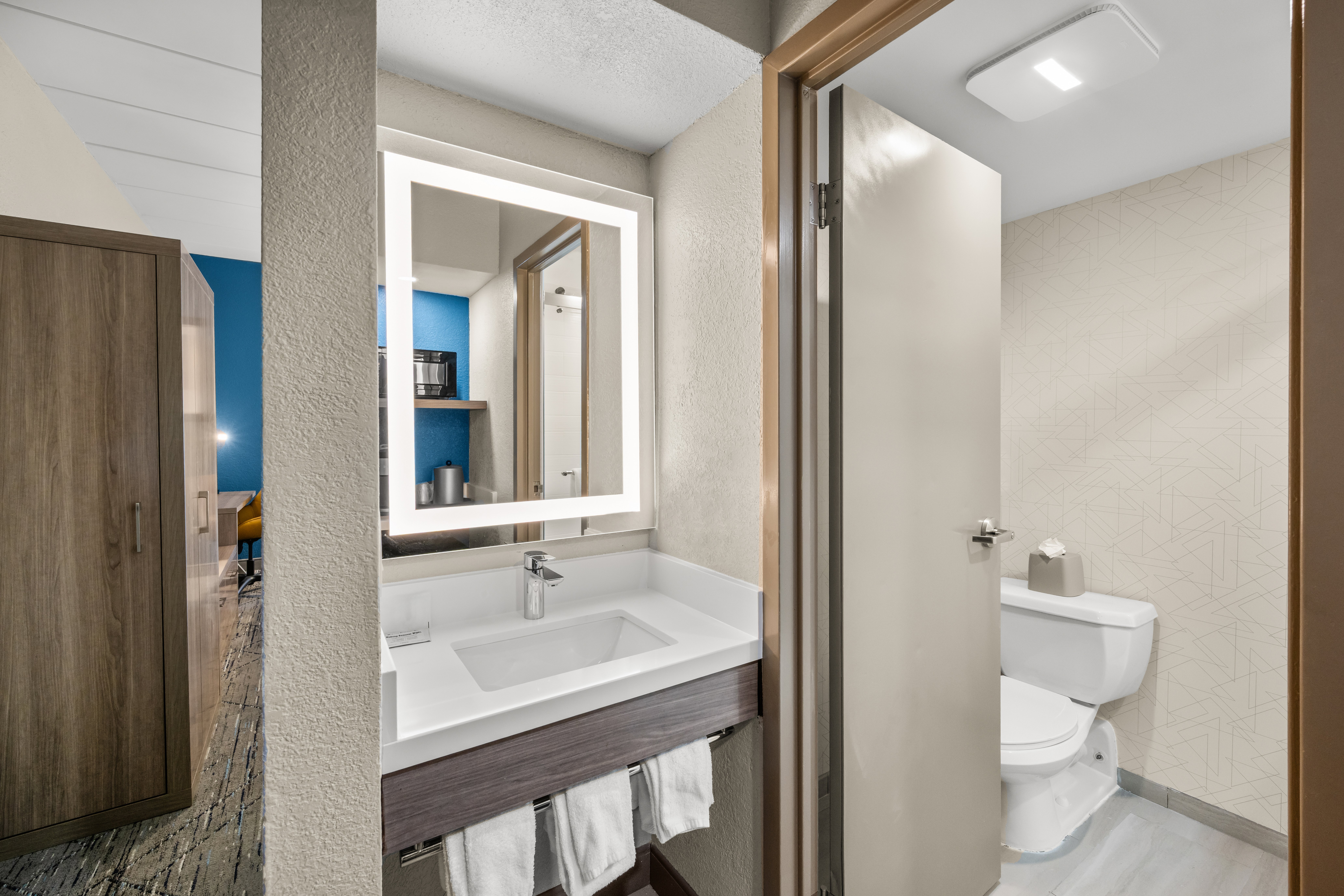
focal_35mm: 14
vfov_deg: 81.2
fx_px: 523
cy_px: 448
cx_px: 672
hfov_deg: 104.3
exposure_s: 1/10
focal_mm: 14
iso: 200
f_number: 10
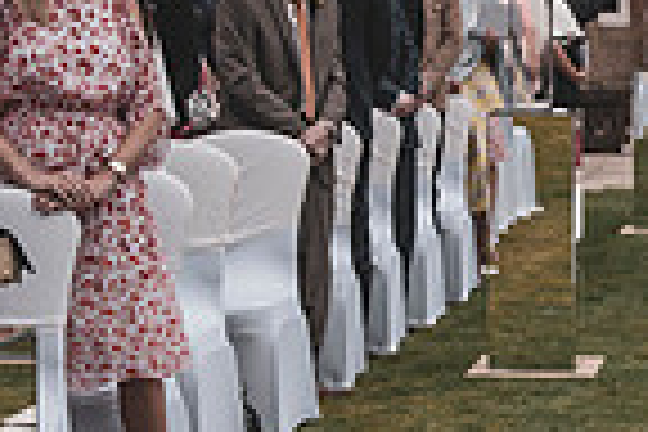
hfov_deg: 13.2
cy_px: 183
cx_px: 774
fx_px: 2736
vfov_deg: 9.0
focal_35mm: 152
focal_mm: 34
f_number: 5.6
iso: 500
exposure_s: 1/1600
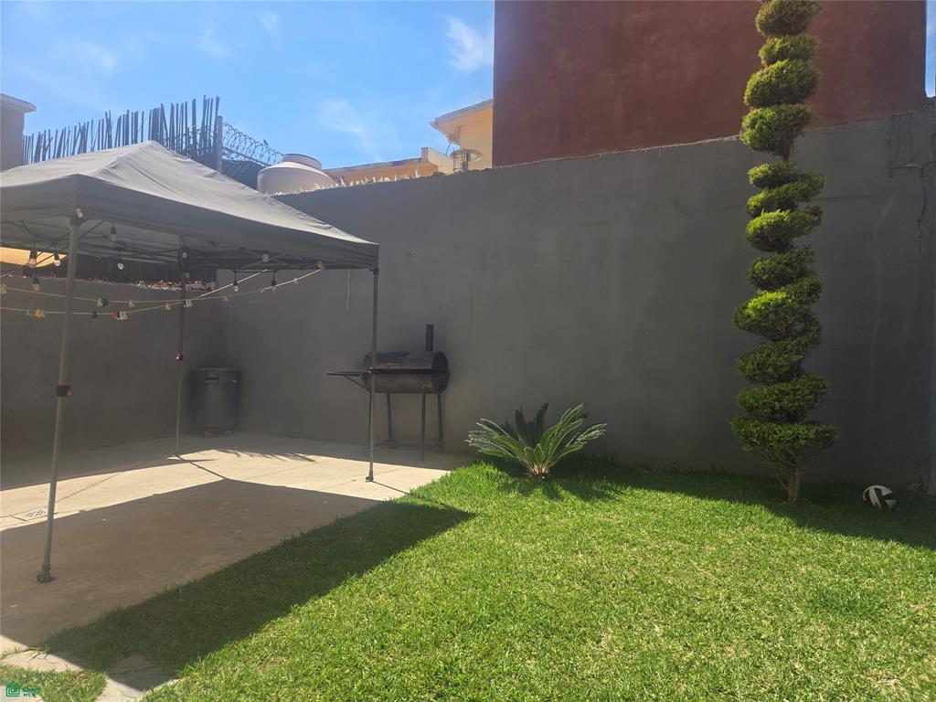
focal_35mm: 23
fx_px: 622
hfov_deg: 73.9
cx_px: 468
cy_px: 351
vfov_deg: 58.9
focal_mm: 5.4
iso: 25
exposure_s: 1/1167
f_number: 1.8
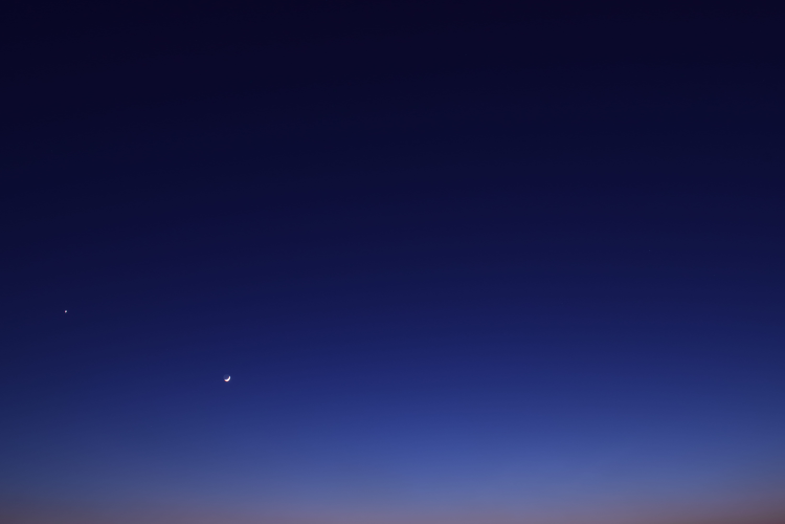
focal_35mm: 30
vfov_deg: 43.6
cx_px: 392
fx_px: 654
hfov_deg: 61.9
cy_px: 262
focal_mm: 20
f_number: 10
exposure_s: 6
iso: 100
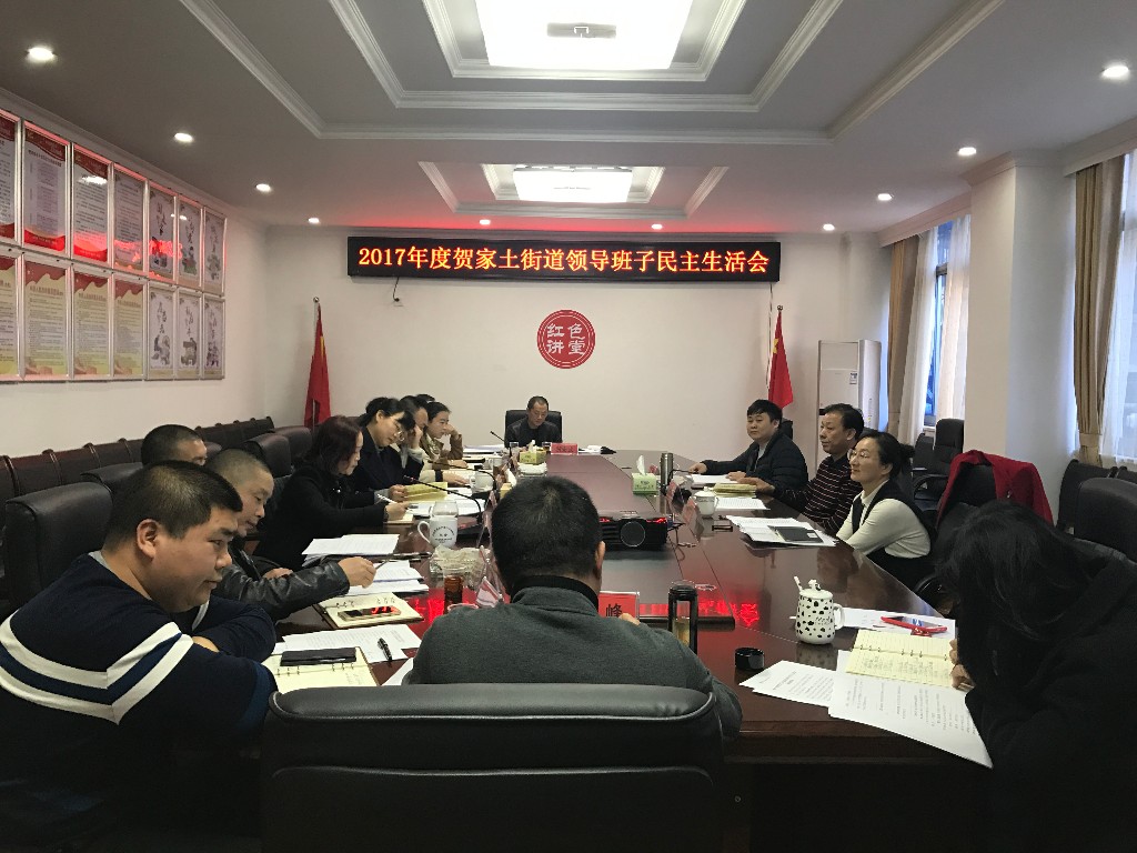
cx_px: 568
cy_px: 426
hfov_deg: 63.4
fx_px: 920
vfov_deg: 49.7
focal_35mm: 28
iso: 40
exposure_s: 1/26
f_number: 1.8
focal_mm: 3.99
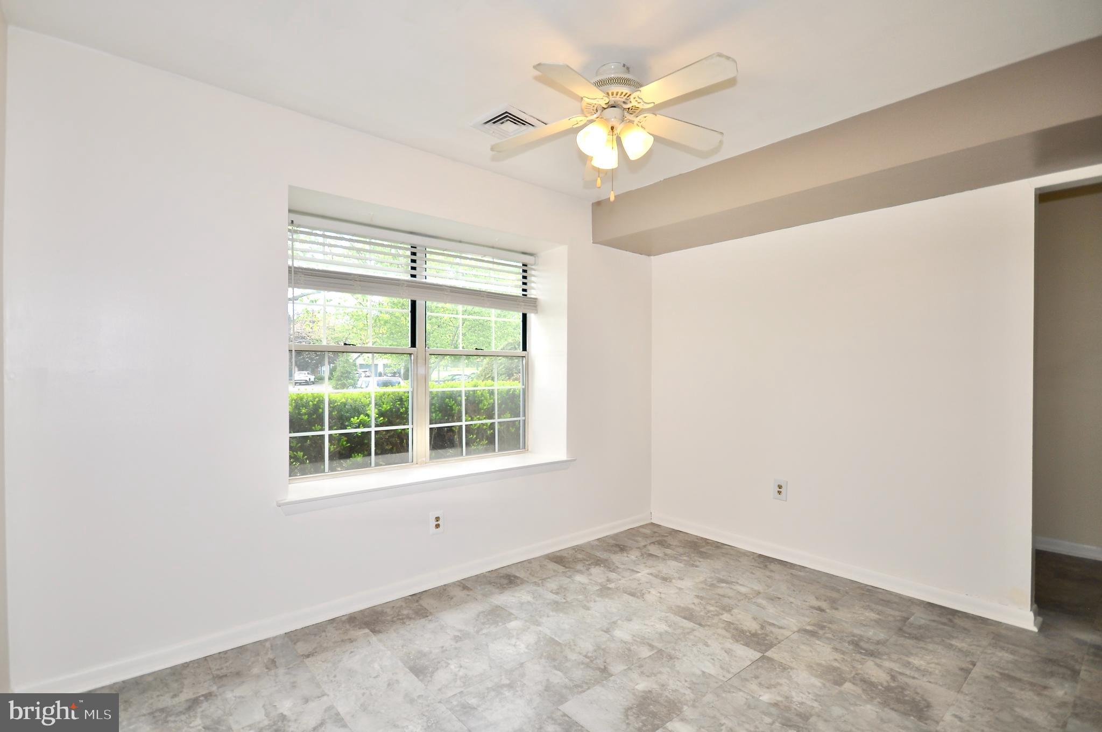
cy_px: 366
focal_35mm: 16
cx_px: 551
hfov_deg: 95.1
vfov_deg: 71.9
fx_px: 504
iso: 100
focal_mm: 11
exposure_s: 1/60
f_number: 4.2
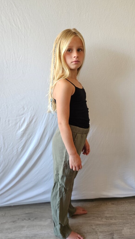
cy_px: 119
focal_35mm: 26
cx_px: 67
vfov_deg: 71.9
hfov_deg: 44.4
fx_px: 166
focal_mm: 5.4
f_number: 1.8
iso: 200
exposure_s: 1/100
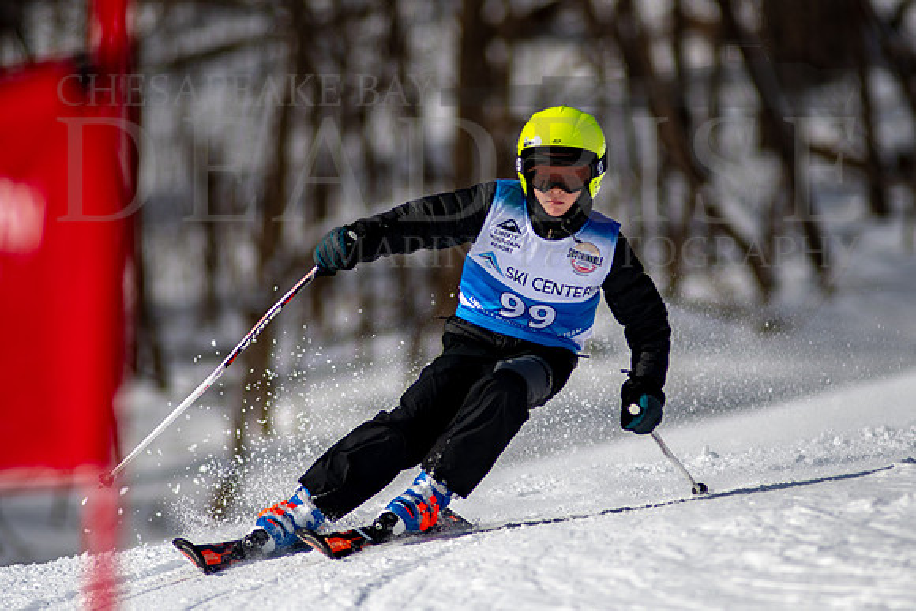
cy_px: 306
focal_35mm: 491
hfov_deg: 4.2
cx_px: 500
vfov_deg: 2.8
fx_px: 12499
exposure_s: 1/6400
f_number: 2.8
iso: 100
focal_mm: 300
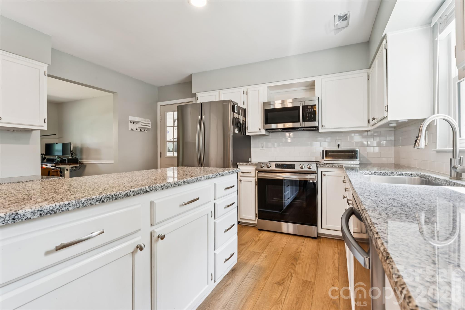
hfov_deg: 94.0
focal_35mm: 17
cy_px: 155
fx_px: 217
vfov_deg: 71.1
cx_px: 232
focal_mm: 16.8
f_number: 13
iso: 100
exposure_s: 1/1.67
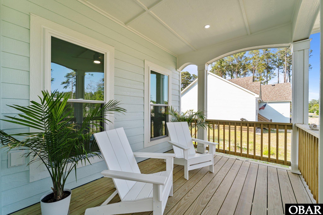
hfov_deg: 104.3
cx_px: 162
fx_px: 126
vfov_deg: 81.2
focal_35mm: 14
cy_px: 108
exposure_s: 1/125
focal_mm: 14
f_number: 8
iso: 100
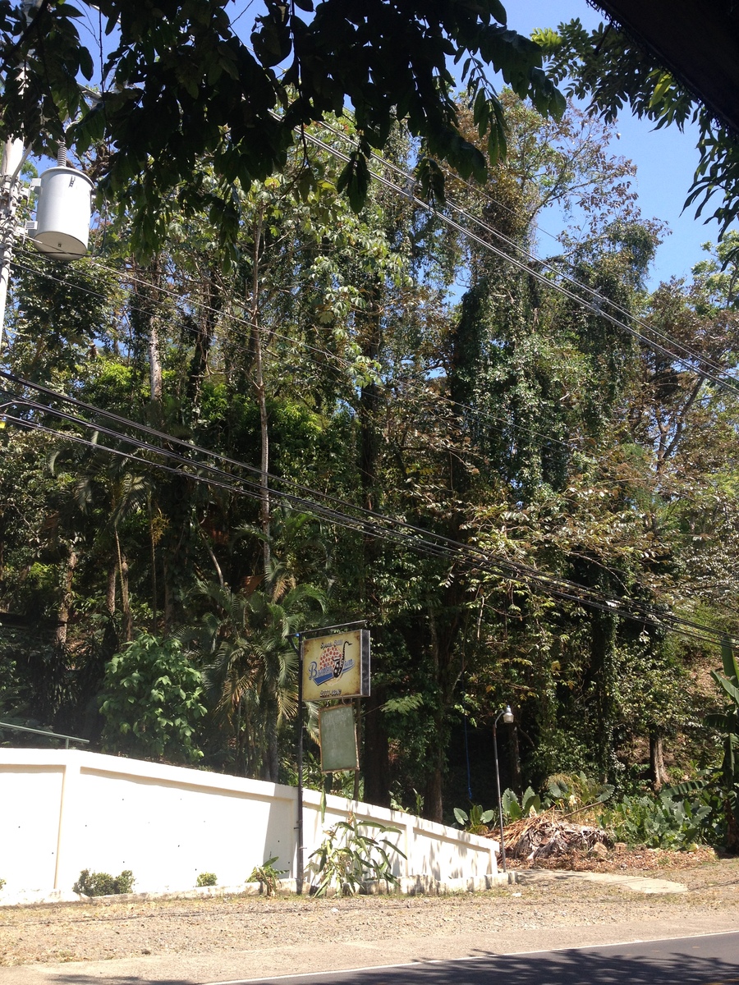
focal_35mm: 35
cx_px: 370
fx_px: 996
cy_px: 492
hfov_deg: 40.7
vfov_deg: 52.6
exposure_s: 1/627
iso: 50
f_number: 2.4
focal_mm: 4.28
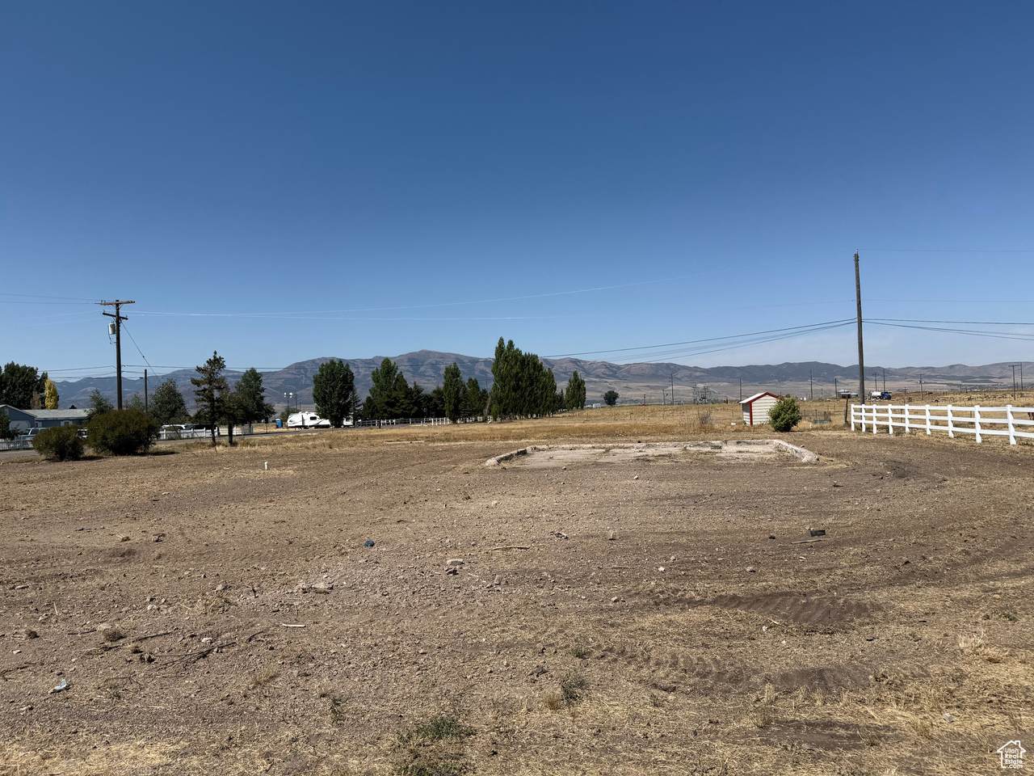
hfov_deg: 71.6
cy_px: 388
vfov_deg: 56.8
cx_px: 517
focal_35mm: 24
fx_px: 717
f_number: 1.78
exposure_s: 1/8130
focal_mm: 6.76
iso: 80
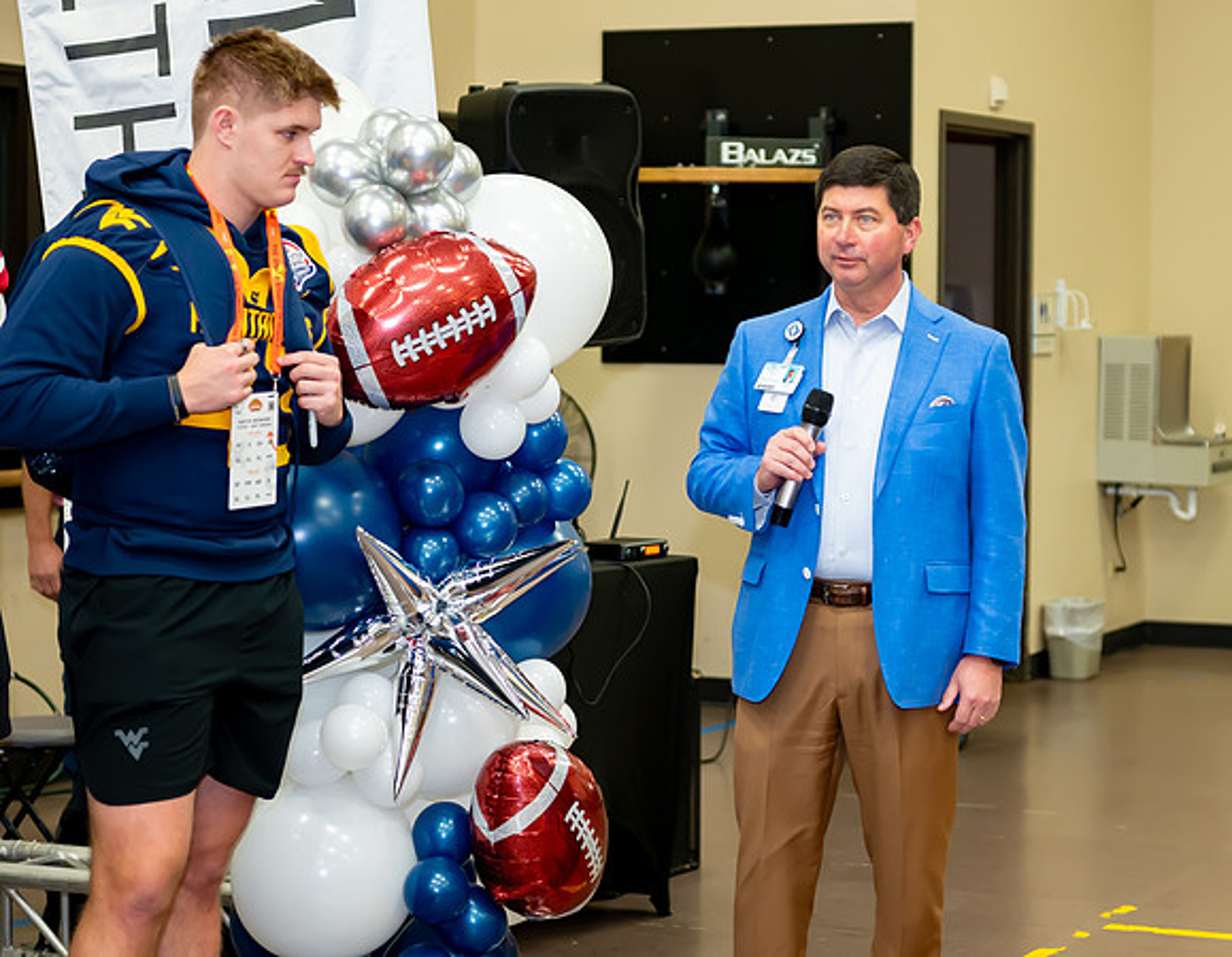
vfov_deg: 16.3
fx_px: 3340
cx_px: 850
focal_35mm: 93
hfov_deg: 20.8
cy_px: 421
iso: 1600
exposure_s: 1/200
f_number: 2.8
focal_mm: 70
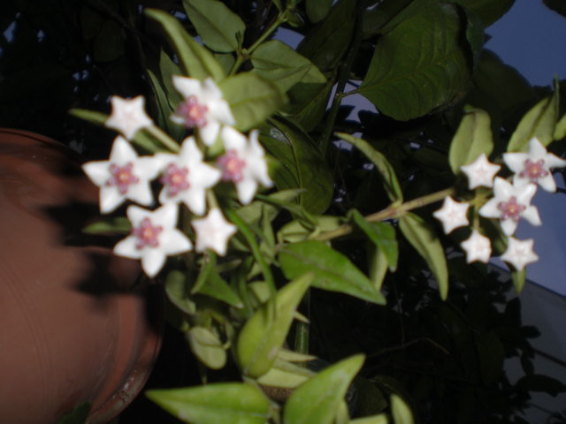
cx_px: 283
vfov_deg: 37.7
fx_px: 621
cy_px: 212
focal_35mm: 38
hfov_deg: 49.0
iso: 50
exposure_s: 1/60
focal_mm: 6.3
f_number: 3.1
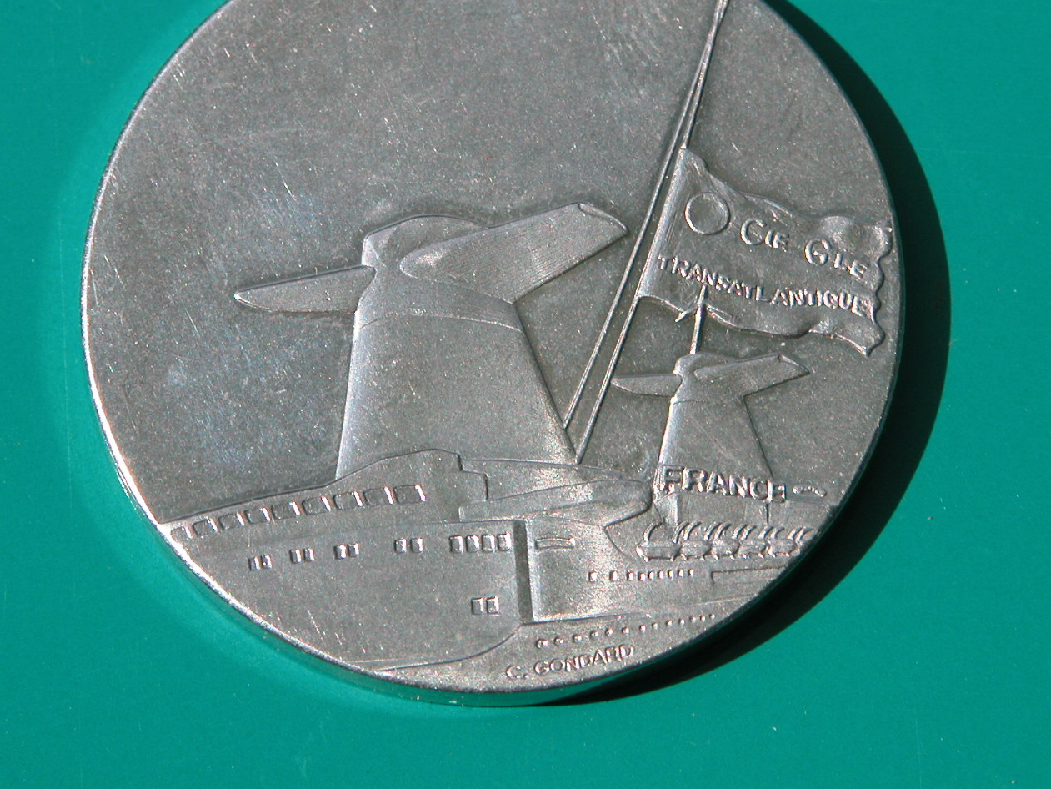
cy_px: 292
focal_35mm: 283
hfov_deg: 7.0
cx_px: 466
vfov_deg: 5.3
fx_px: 8593
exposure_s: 1/483
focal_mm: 56.7
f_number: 5.8
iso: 100
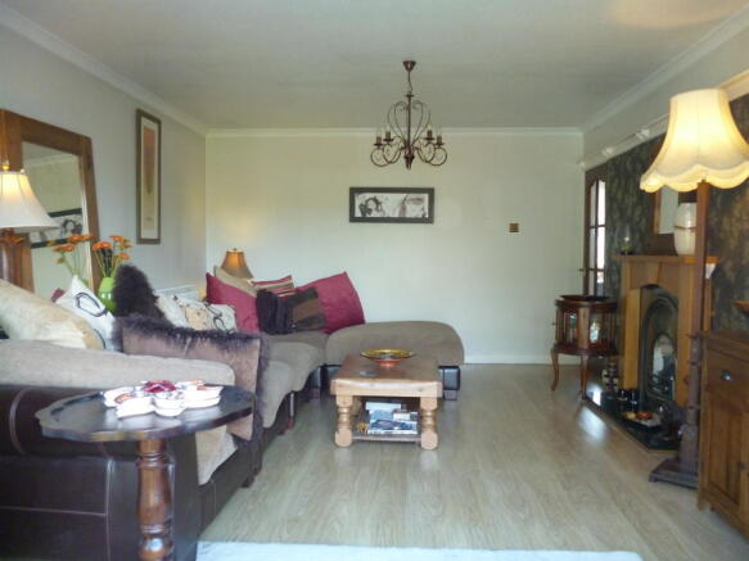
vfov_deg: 49.7
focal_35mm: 28
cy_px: 280
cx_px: 374
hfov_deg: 63.5
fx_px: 606
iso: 400
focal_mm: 5
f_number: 3.1
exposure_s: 1/60
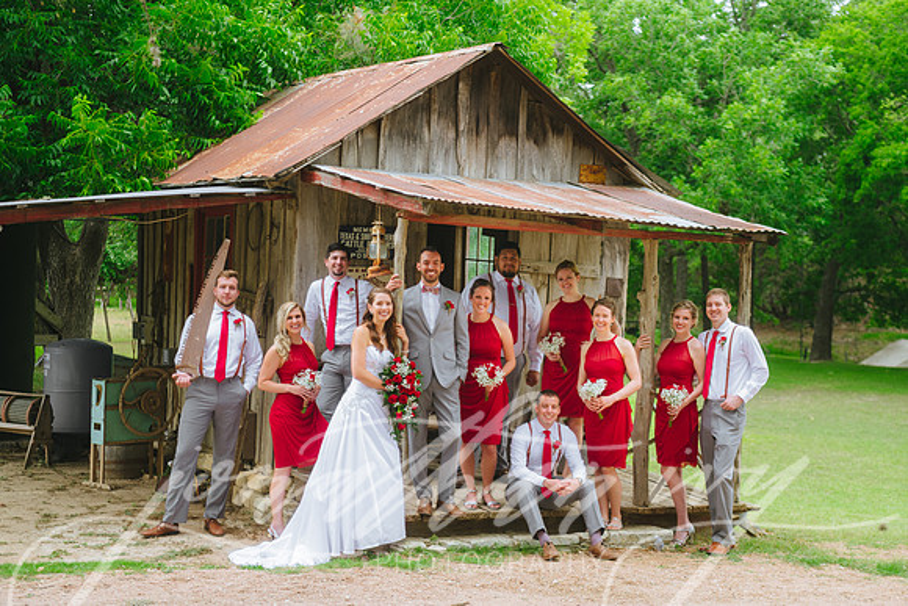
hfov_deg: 33.2
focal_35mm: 60
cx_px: 472
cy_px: 303
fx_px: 1520
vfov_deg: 22.5
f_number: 2.8
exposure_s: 1/200
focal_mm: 58
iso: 160
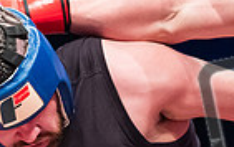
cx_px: 293
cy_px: 123
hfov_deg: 6.1
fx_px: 2200
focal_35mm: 344
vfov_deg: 3.8
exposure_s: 1/1000
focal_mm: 68
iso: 4000
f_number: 2.8
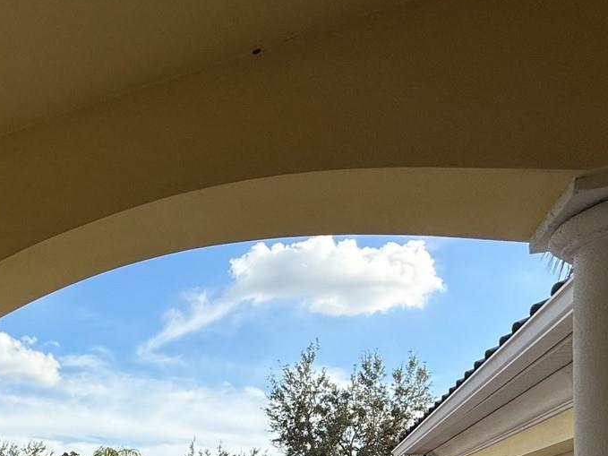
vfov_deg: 36.5
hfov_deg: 46.7
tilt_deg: +2.8
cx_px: 6
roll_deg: -2.0
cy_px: 497
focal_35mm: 33
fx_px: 580
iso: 50
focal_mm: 2.22
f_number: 2.2
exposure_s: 1/1534
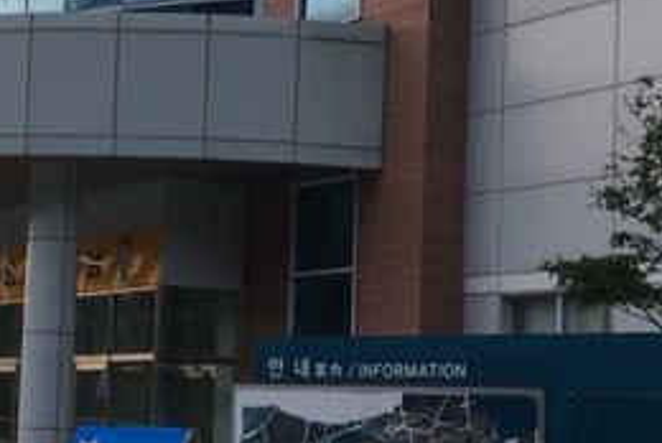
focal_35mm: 92
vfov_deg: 14.9
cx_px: 111
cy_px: 257
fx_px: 1694
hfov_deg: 21.8
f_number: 2.4
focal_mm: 3.3
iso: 50
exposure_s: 1/60
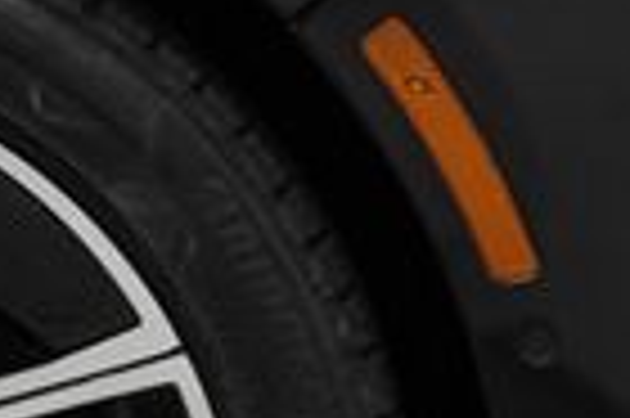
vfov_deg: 7.1
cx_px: 9
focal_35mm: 192
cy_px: 470
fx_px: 3356
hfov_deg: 10.6
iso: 250
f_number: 3.2
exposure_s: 1/40
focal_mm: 28
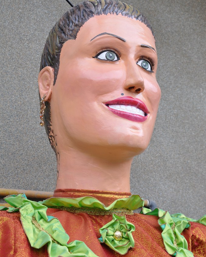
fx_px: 442
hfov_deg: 26.2
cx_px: 103
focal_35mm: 58
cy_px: 115
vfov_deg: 32.5
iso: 200
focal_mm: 34
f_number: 9
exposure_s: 1/80
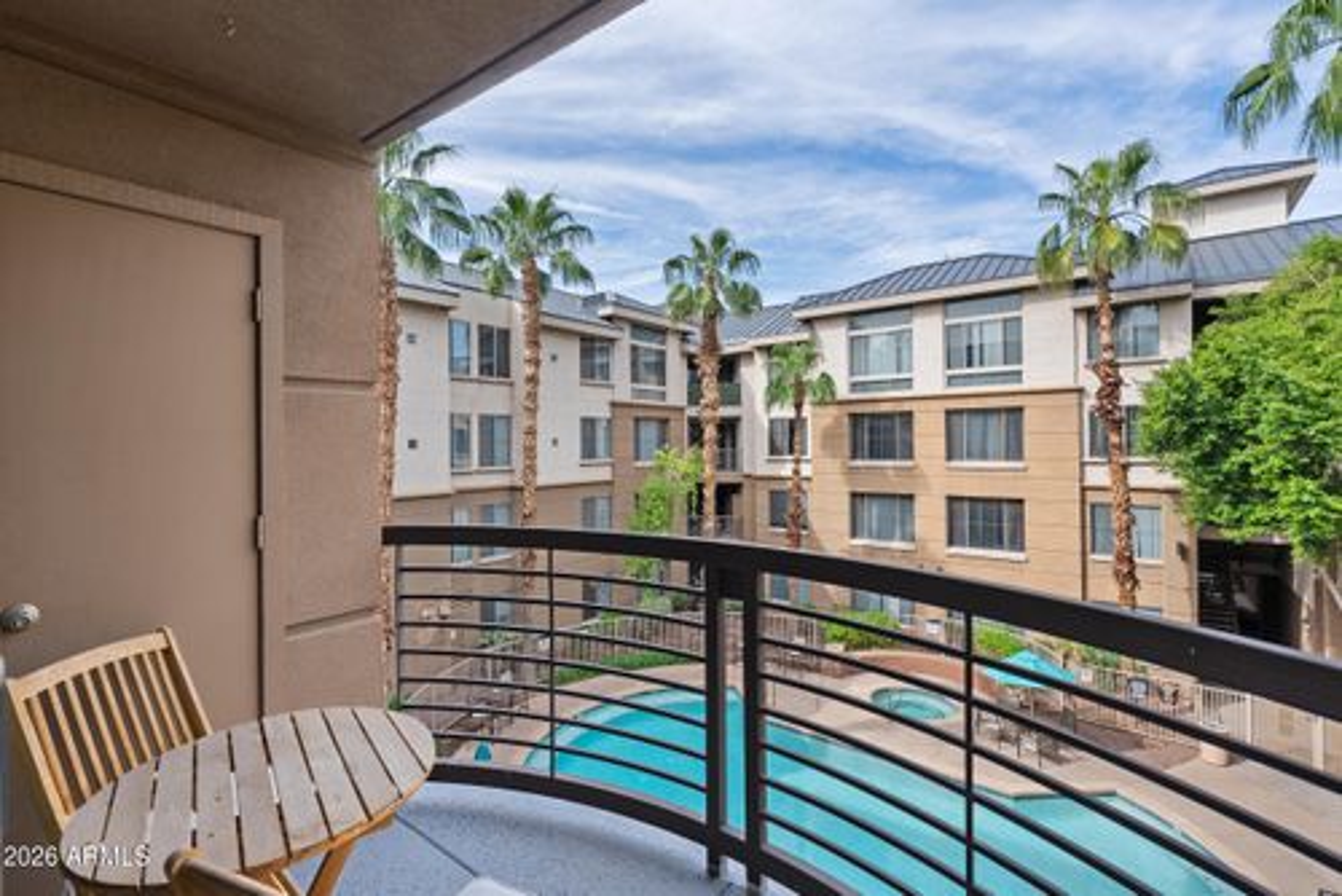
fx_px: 597
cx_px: 671
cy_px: 448
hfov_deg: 96.7
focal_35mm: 16
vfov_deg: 73.8
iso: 250
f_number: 8
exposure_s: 1/50
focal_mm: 16
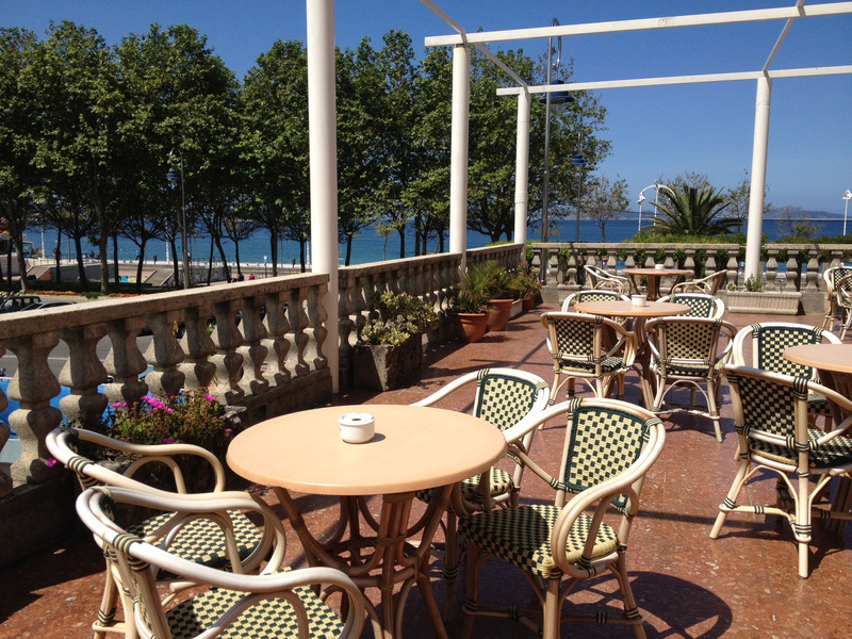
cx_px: 426
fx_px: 861
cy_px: 320
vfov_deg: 40.7
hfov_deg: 52.6
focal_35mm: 35
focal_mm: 4.28
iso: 64
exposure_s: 1/2404
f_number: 2.4
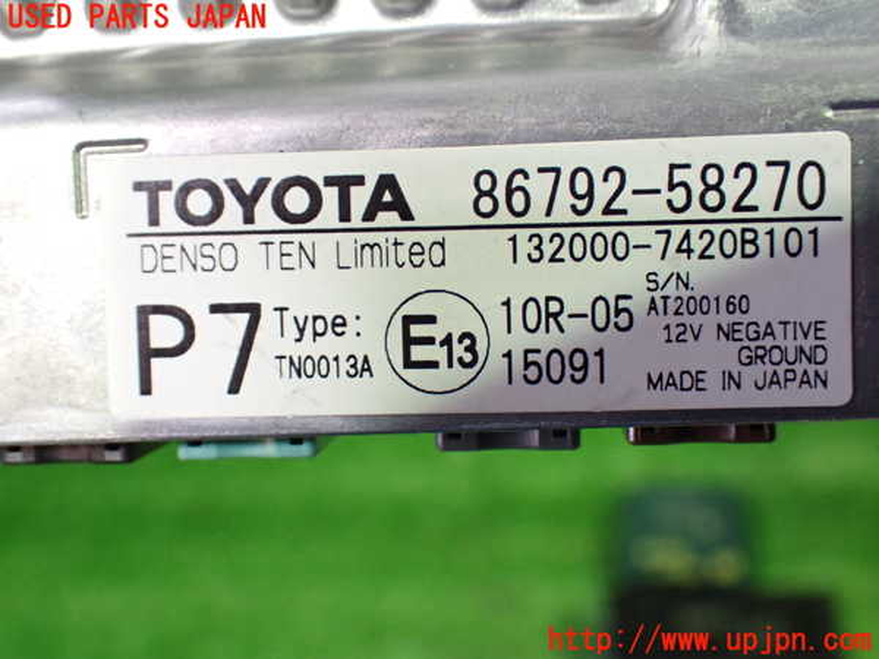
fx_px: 1117
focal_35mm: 44
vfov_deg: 32.9
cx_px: 440
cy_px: 330
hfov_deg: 42.9
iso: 1000
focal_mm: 7.84
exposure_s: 1/40
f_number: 2.9
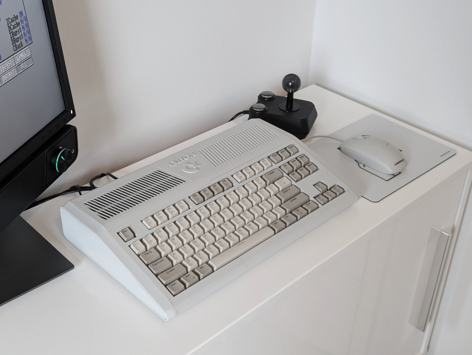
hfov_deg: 39.6
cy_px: 178
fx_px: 655
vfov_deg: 30.3
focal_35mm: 48
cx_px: 236
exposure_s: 1/25
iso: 101
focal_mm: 6.81
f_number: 1.85
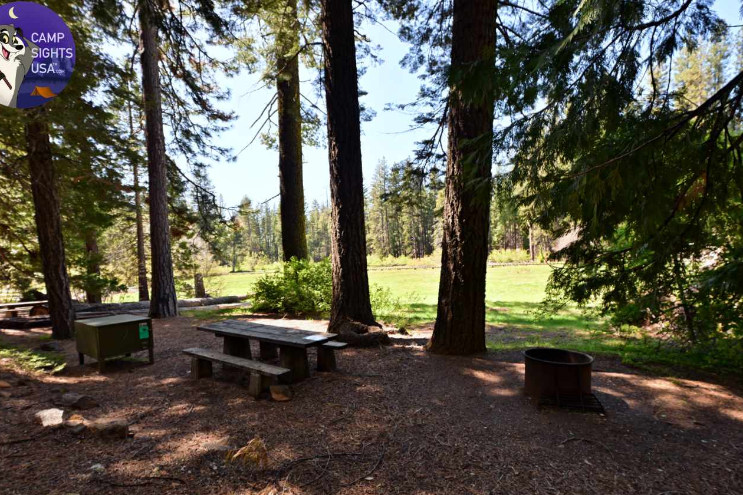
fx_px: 330
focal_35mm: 16
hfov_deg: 96.7
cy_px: 282
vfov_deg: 73.4
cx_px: 370
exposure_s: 1/50
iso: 100
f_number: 7.1
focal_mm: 14
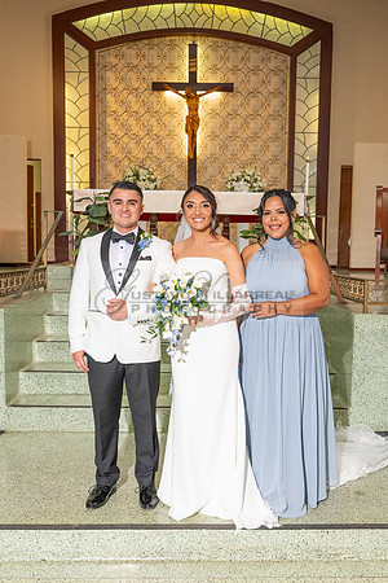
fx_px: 609
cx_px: 214
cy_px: 305
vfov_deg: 51.1
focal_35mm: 38
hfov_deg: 35.3
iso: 800
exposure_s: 1/200
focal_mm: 24
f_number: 4
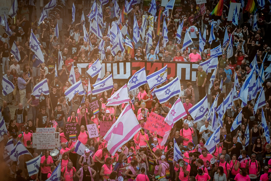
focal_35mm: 160
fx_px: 1204
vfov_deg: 8.6
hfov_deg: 12.8
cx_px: 136
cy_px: 90
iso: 2500
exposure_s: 1/500
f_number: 4.5
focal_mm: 160
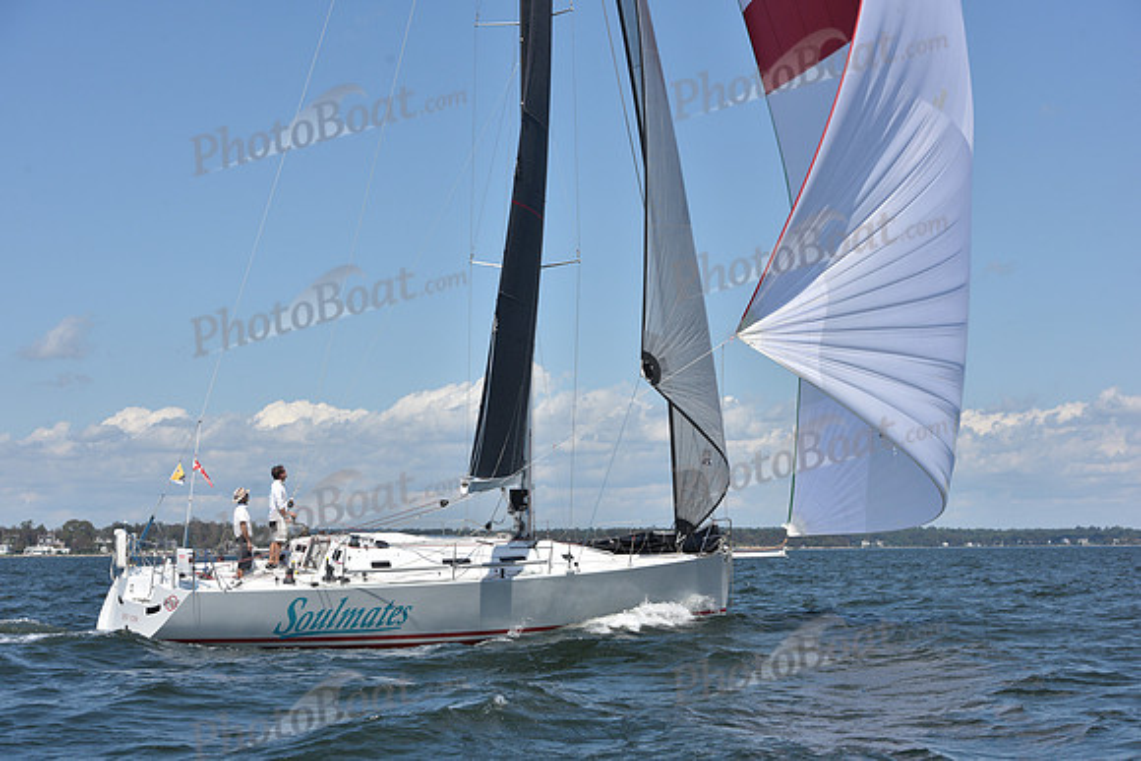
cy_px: 380
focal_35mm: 70
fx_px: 2219
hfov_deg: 28.8
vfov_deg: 19.5
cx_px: 570
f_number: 9
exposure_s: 1/1250
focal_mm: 70
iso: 320
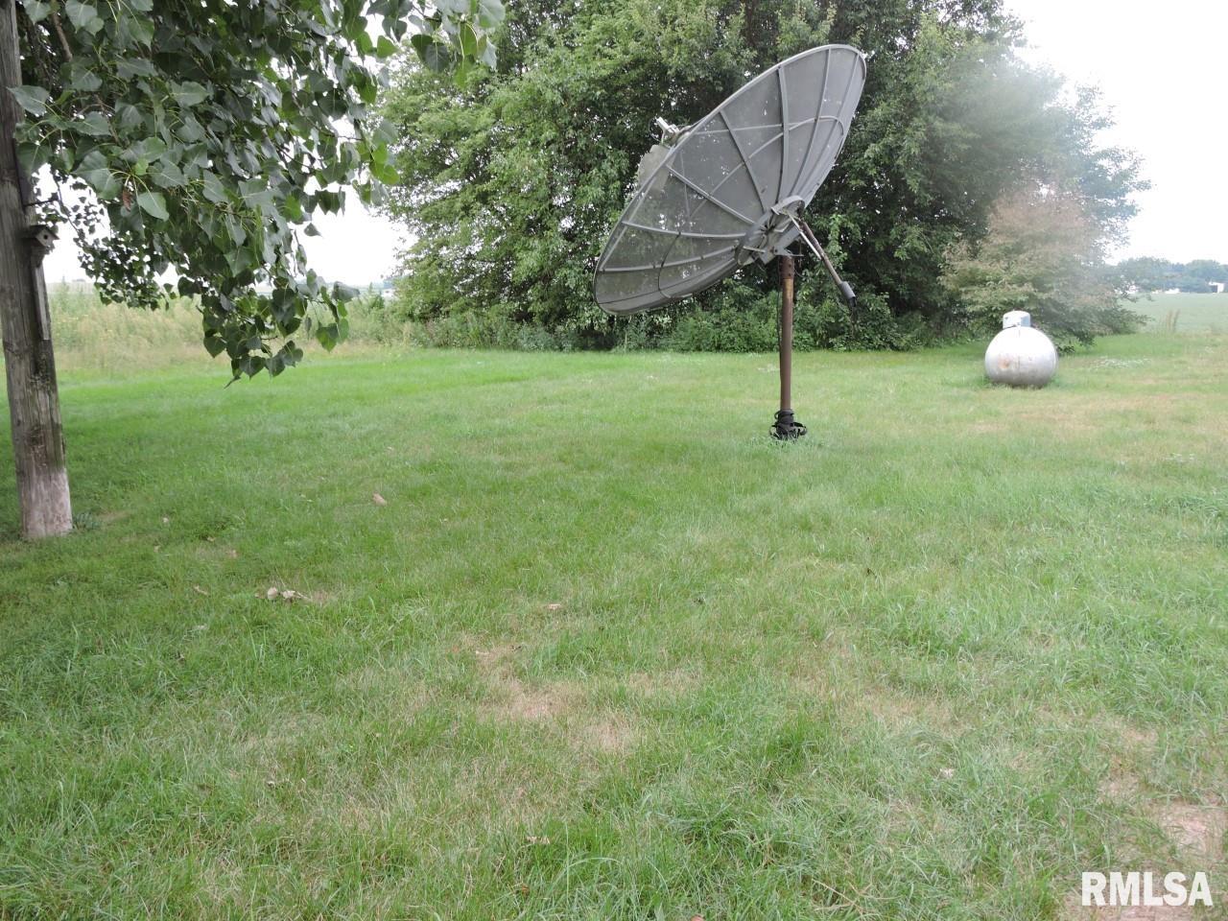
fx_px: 1171
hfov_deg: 55.4
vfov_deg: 42.9
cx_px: 614
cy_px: 460
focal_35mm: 33
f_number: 3.6
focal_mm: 5.9
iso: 100
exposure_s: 1/160
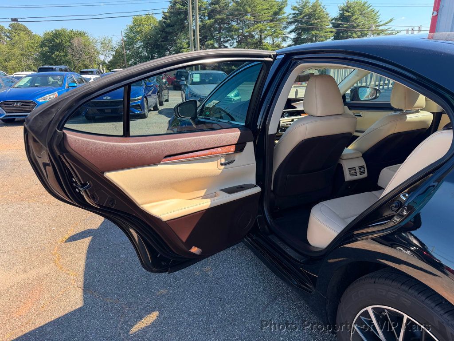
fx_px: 315
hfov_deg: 71.6
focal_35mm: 24
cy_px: 170
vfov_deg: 56.8
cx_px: 227
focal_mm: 6.76
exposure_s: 1/992
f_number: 1.78
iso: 100
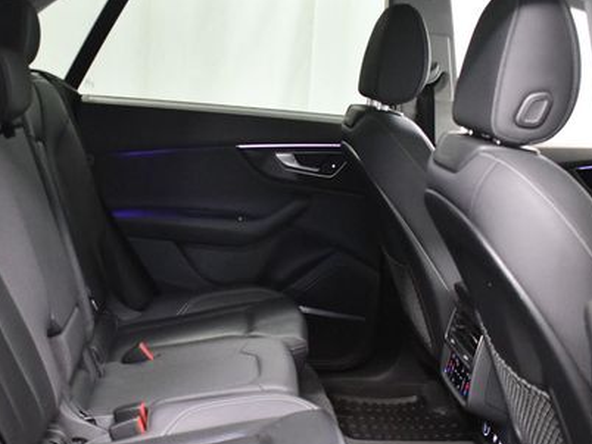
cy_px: 262
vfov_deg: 28.0
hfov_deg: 36.7
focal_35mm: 52
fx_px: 890
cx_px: 247
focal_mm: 23
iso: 6400
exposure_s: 1/60
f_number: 3.8
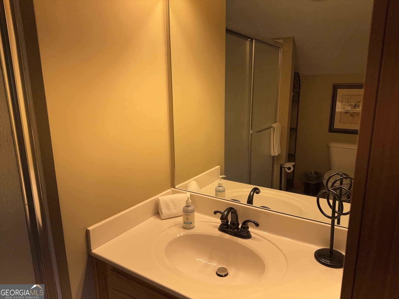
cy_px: 150
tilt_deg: -12.8
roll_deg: +1.0
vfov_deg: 56.8
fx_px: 277
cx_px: 200
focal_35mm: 24
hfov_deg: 71.6
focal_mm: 6.76
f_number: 1.78
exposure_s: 1/402
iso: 200
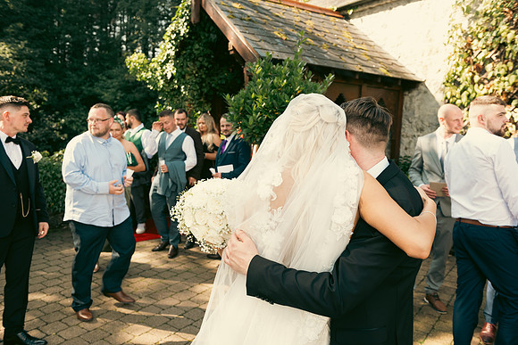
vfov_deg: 45.0
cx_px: 259
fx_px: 417
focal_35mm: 29
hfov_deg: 63.6
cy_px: 172
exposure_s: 1/160
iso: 160
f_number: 5
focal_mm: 29
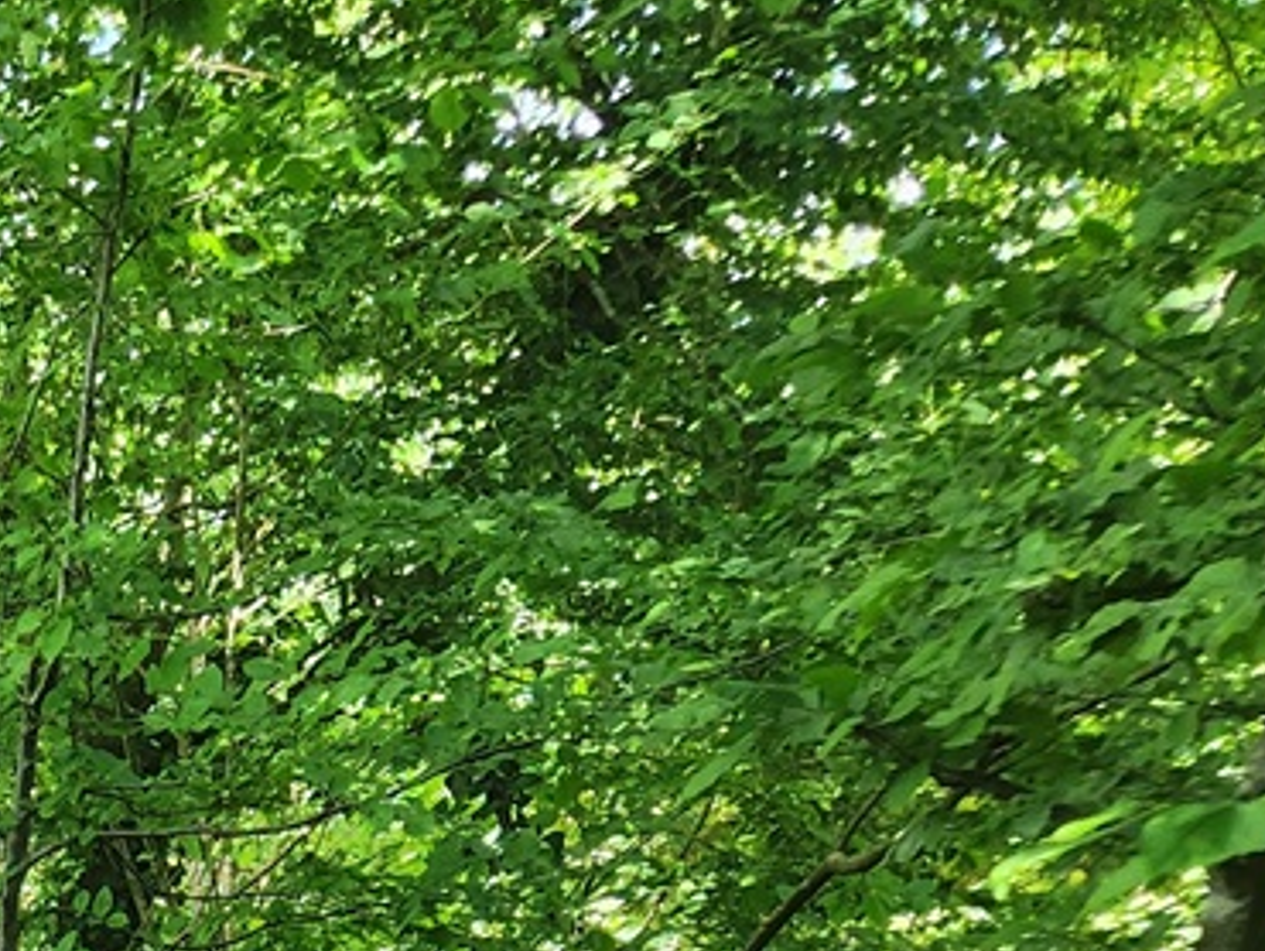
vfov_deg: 14.6
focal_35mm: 87
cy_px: 1786
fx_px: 3181
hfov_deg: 20.1
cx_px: -509
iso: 100
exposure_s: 1/180
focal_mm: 5.4
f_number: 1.8
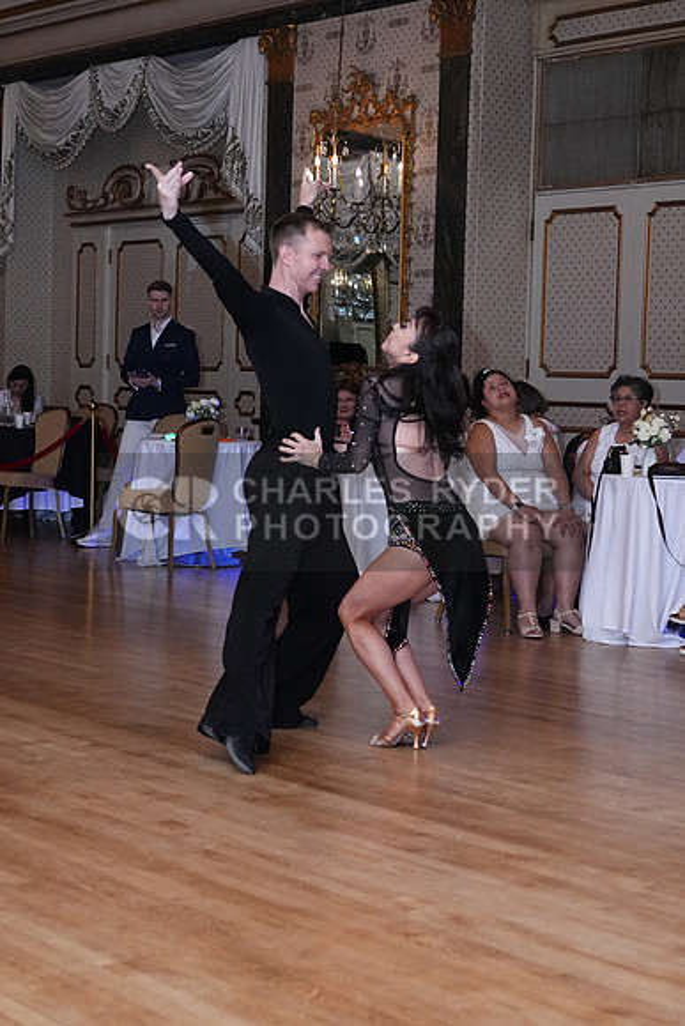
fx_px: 1825
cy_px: 513
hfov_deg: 21.3
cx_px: 342
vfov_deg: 31.4
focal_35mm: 64
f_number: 4
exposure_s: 1/200
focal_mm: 43
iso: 5000
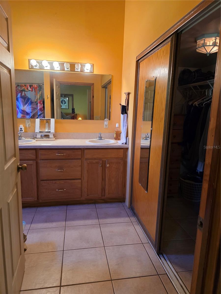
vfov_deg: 73.9
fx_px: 196
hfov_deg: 58.9
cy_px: 147
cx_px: 110
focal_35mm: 23
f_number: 1.7
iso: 400
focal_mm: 6.3
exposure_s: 1/120
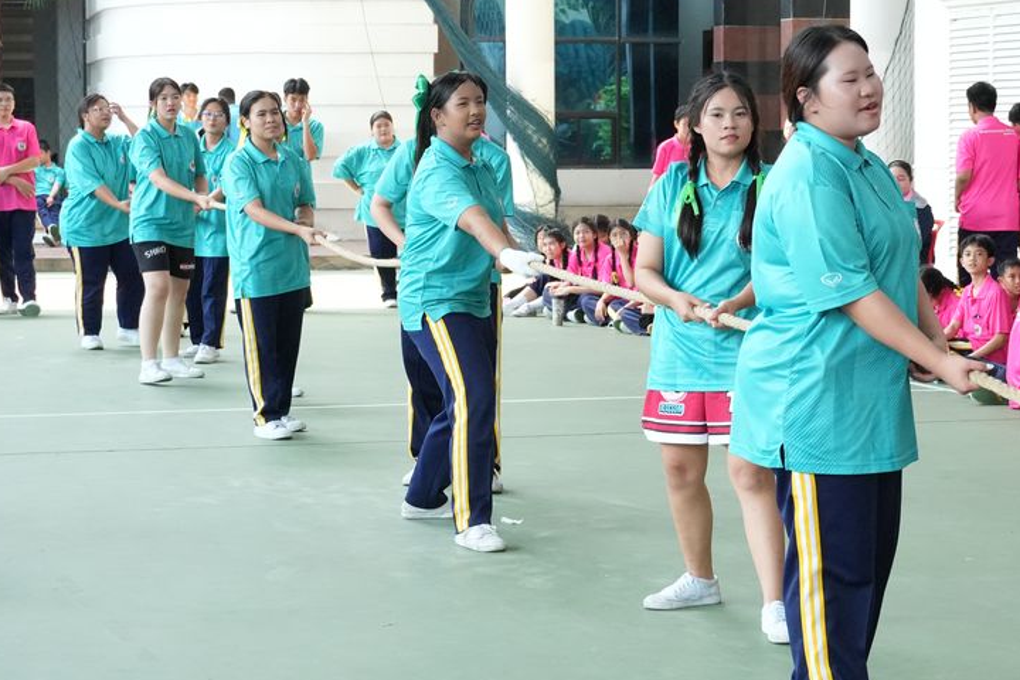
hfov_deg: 20.2
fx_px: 2855
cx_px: 665
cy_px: 269
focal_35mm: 101
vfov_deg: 13.6
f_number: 5.6
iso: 3200
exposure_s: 1/500
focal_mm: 43
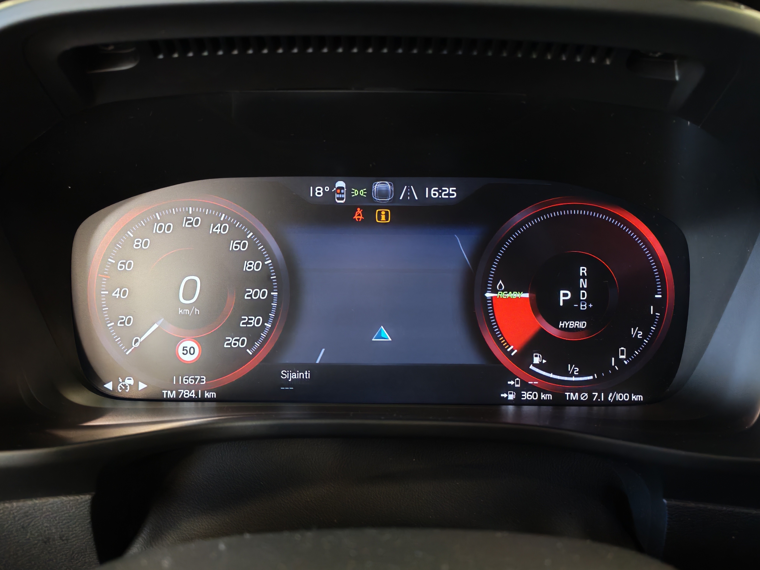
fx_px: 725
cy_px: 285
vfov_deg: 42.9
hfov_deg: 55.4
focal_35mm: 33
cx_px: 380
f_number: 1.9
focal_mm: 6.12
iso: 2000
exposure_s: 1/50
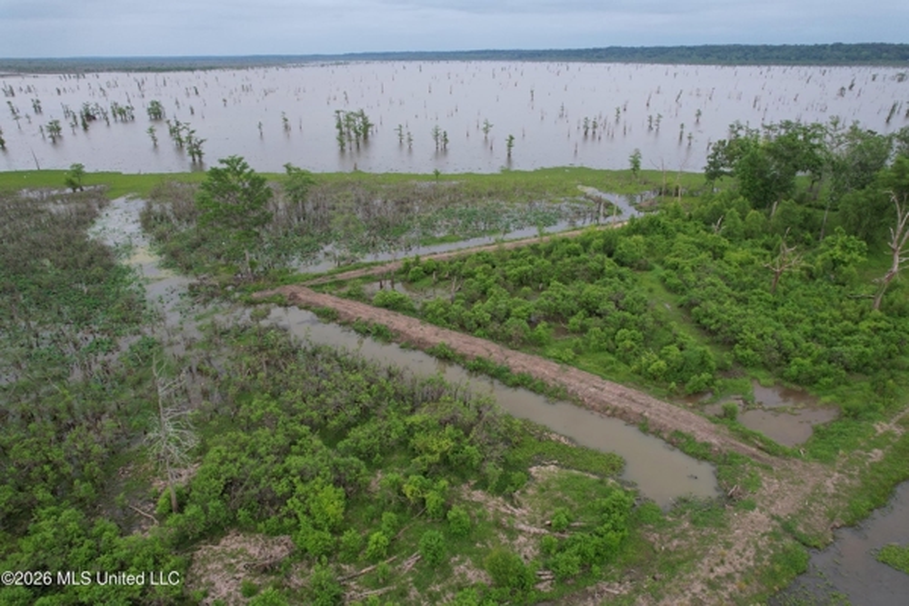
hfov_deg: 78.6
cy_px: 303
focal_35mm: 22
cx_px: 454
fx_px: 555
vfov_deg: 57.2
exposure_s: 1/400
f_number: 2.8
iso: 100
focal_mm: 8.38
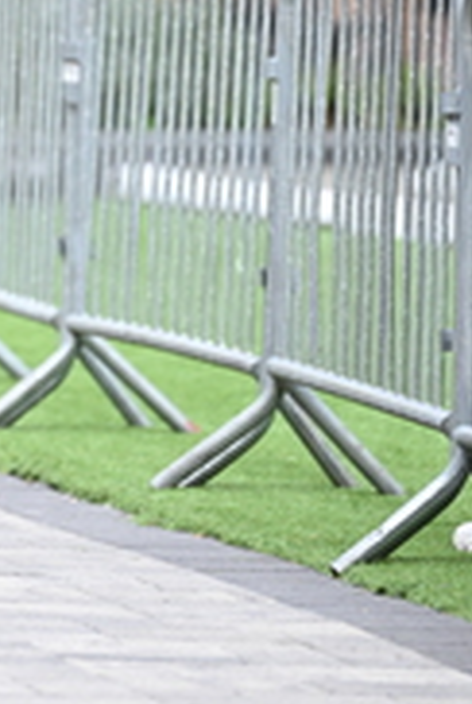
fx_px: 11813
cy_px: 81
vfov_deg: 3.4
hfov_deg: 2.3
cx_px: -180
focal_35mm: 603
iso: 1250
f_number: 2.8
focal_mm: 200
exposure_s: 1/1250
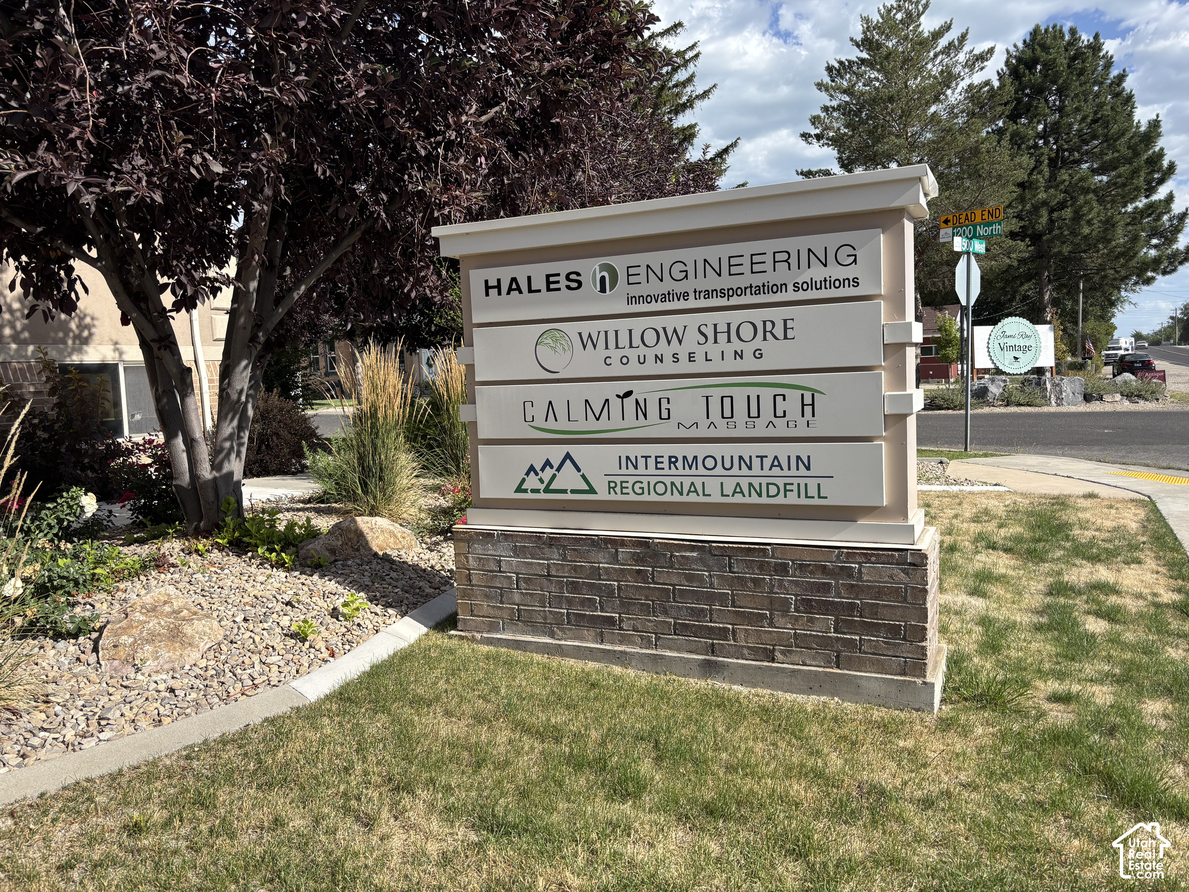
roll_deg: +2.7
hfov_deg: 67.3
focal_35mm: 26
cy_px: 446
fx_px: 893
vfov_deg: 53.1
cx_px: 594
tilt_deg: -4.7
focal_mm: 5.96
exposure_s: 1/2710
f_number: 1.6
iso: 50
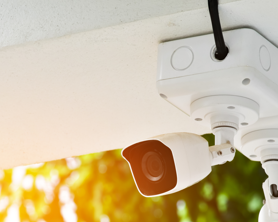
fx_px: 2789
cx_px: 147
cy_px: 158
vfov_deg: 4.6
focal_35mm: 339
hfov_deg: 5.7
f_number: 10
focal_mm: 140
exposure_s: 1/320
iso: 400
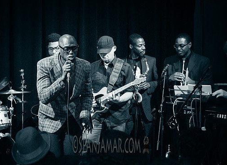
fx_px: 720
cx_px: 58
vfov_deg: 13.1
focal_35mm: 111
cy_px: 66
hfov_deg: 17.8
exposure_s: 1/125
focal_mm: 70
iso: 4000
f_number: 2.8
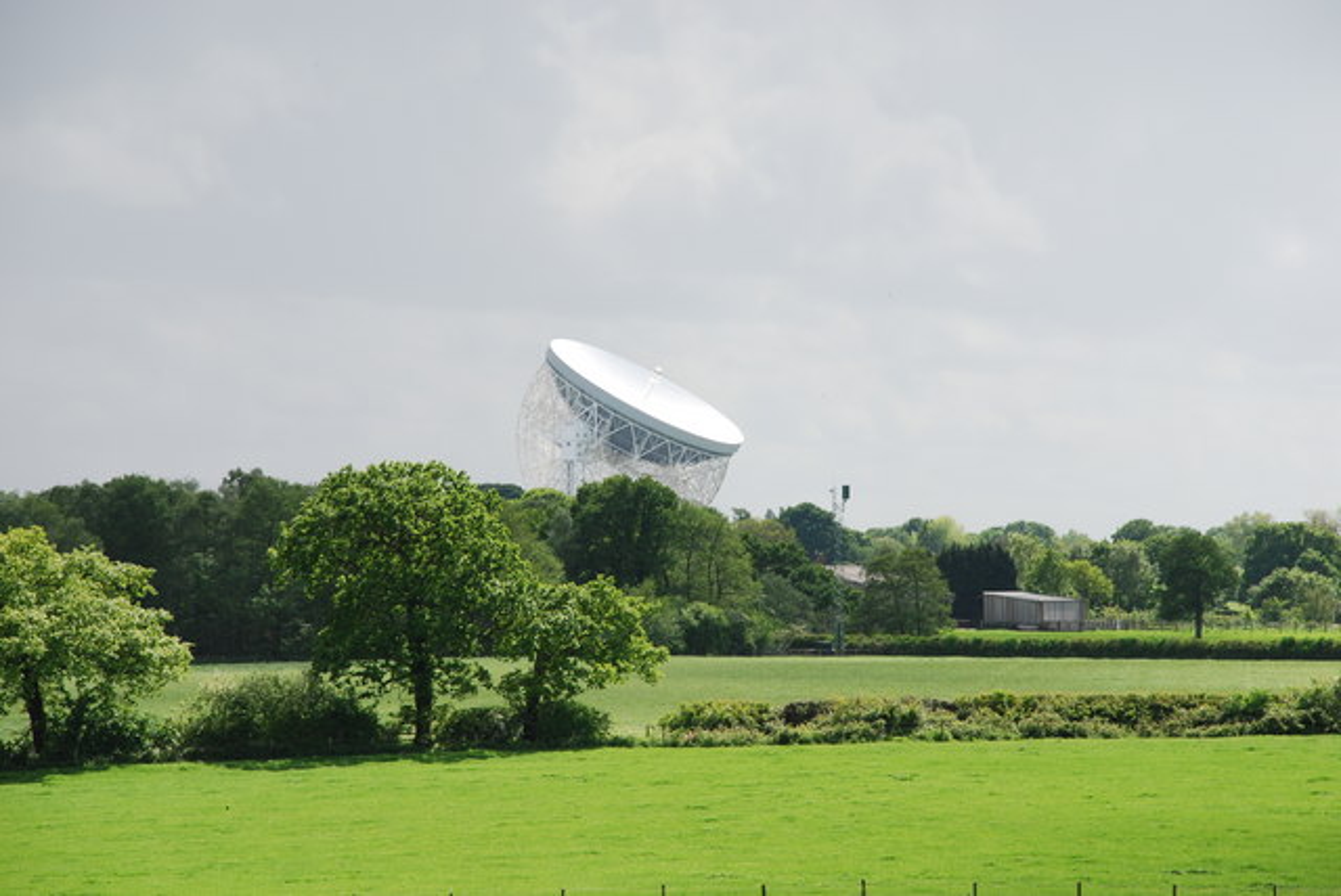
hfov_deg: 11.4
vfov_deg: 7.6
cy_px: 448
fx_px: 6711
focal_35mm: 180
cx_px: 670
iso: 200
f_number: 10
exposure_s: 1/200
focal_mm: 120
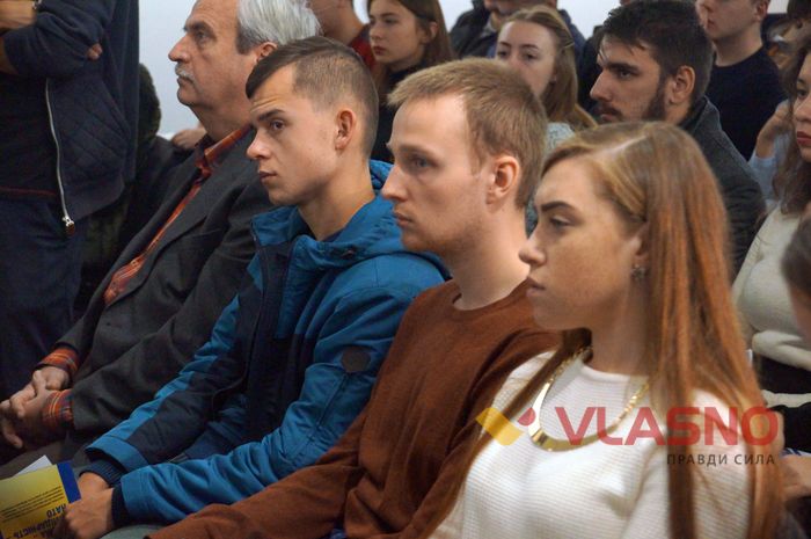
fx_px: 1856
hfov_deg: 24.6
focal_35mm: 82
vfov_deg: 16.5
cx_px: 406
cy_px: 270
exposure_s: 1/80
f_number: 5
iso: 3200
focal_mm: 55
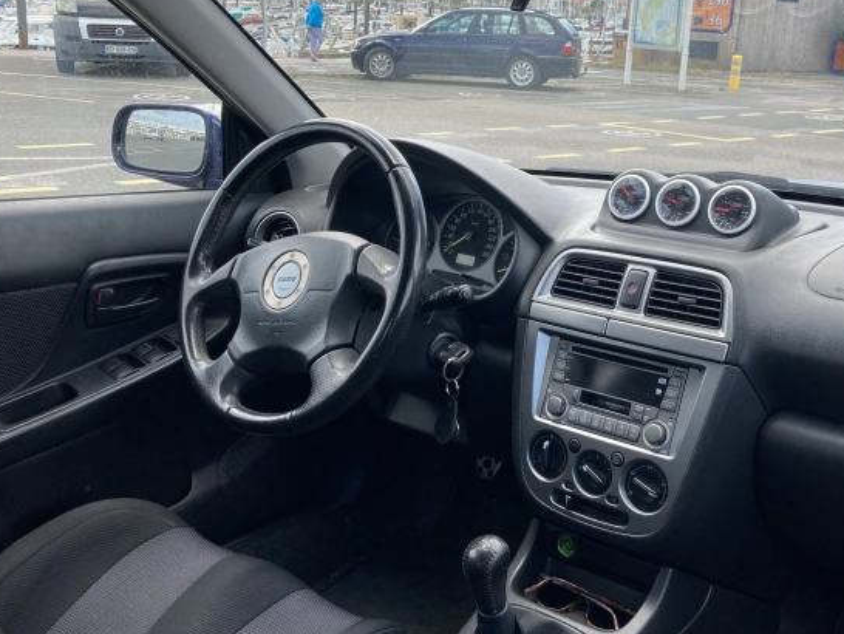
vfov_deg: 35.1
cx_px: 521
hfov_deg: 45.4
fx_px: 1000
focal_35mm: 41
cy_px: 272
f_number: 1.8
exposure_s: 1/311
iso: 20
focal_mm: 3.99
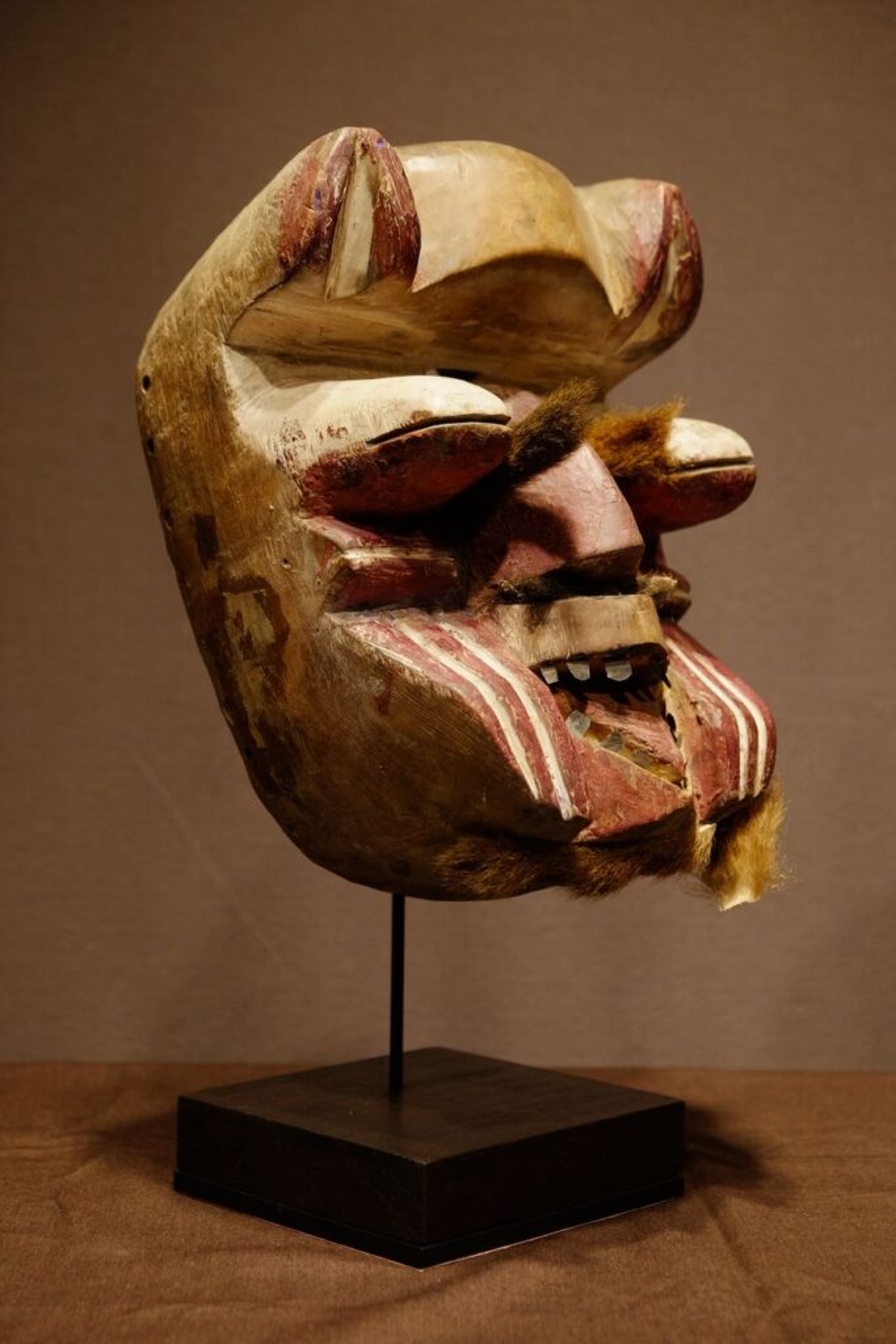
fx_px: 2276
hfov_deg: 22.3
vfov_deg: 32.9
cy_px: 672
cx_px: 448
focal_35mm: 61
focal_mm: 40.7
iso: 400
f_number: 4
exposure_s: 1/70
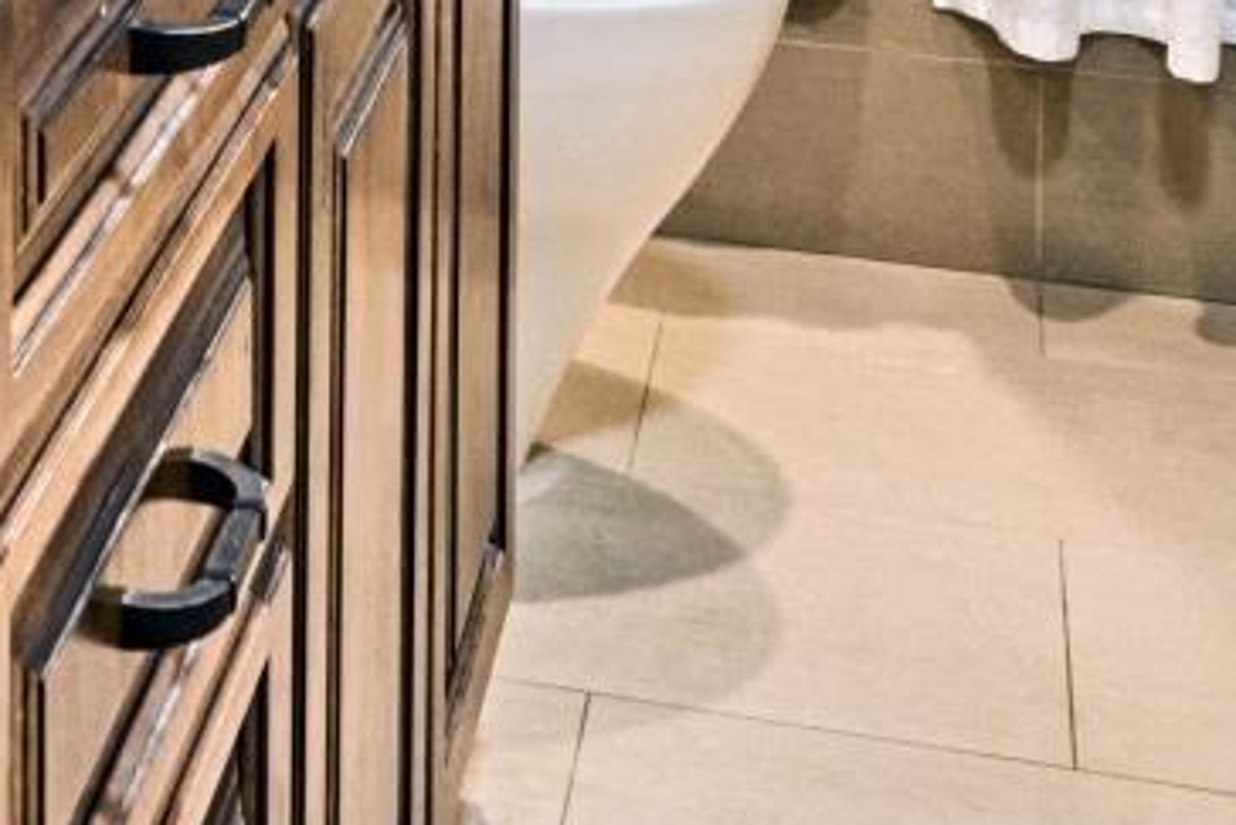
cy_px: -1108
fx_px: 3091
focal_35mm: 90
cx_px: 68
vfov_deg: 12.3
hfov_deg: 22.0
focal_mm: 16
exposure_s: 1/50
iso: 1000
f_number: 8
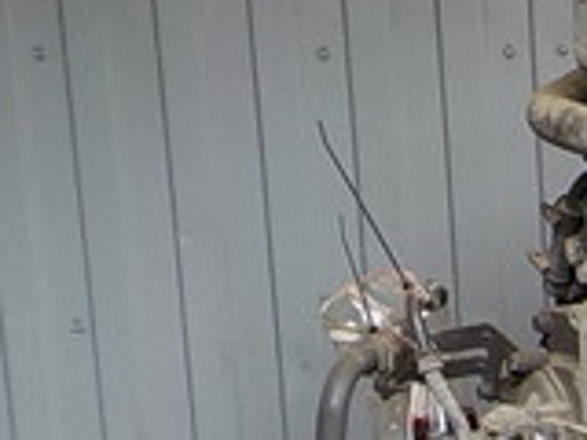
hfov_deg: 14.0
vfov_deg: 12.2
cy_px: 414
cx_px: 1148
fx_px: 2035
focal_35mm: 120
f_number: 3.3
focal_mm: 4.1
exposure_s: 1/60
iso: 125
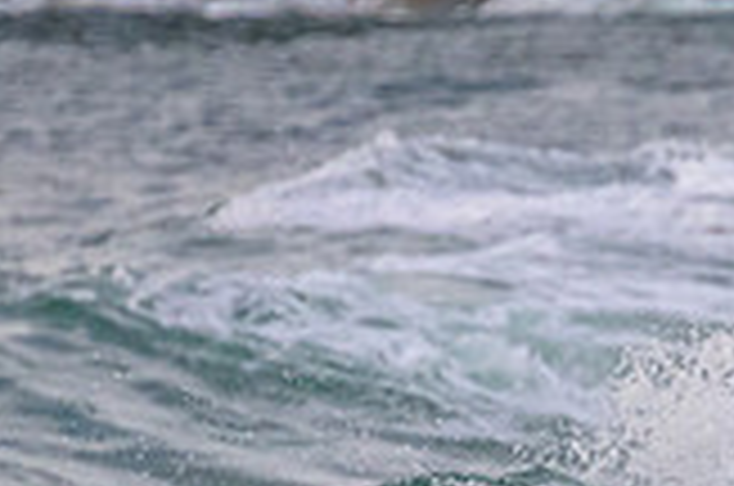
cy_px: 670
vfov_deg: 0.6
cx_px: 1184
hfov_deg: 1.0
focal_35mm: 2136
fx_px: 43465
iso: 800
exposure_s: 1/2500
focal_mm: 400
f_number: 5.6
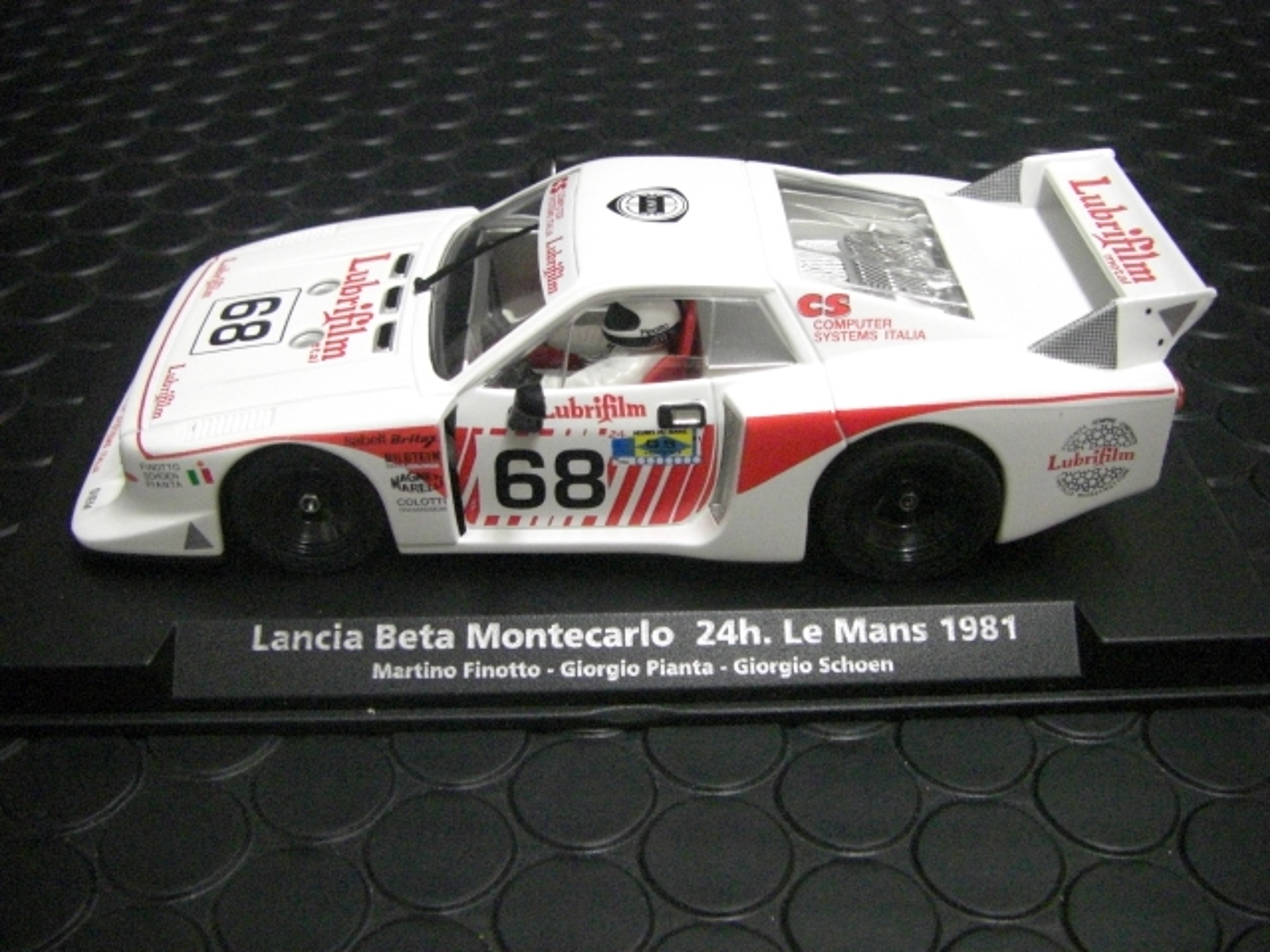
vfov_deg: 37.7
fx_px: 1394
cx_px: 635
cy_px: 476
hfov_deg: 49.0
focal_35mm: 38
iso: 800
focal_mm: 6.3
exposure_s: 1/125
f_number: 3.4
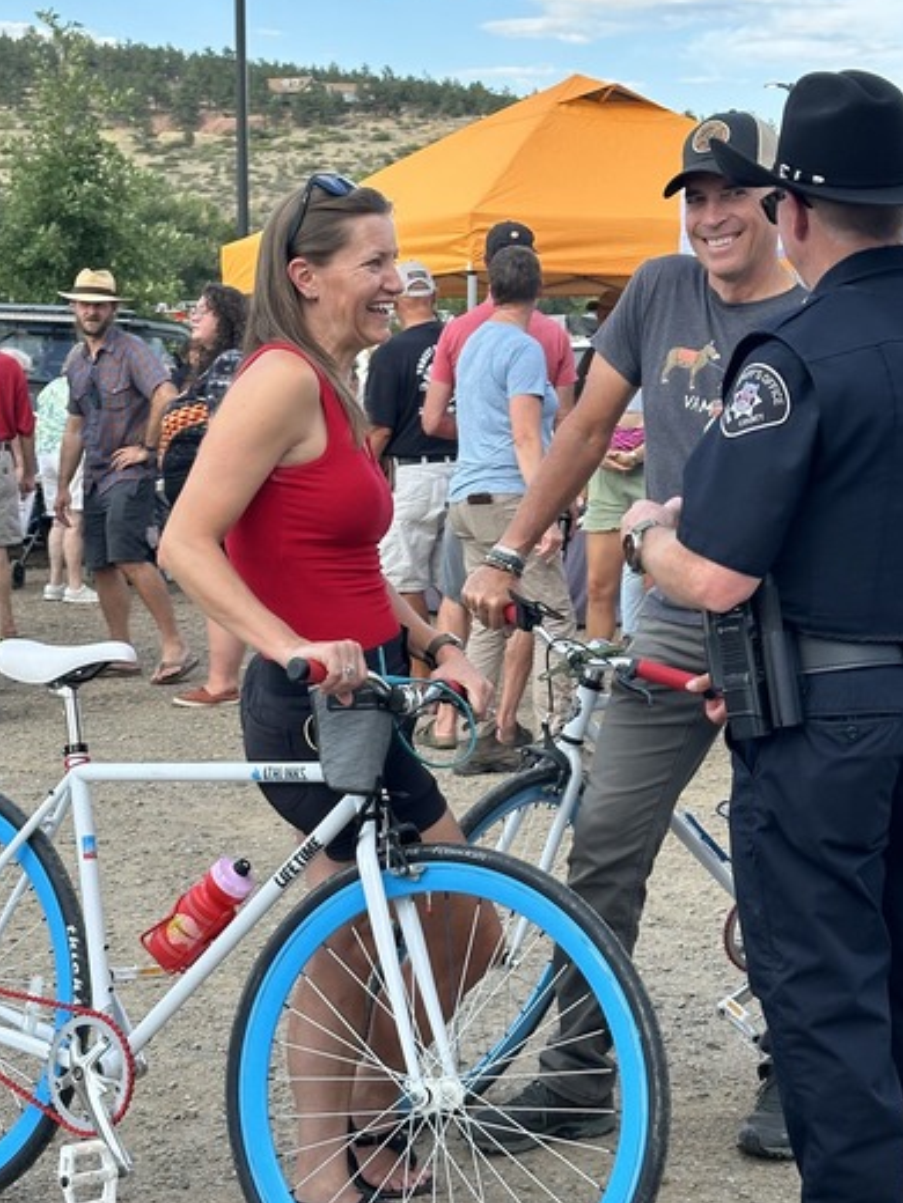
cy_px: 607
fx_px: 2400
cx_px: 449
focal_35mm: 69
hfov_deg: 21.3
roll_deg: -0.2
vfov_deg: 28.2
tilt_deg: -5.6
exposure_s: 1/836
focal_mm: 6.86
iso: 64
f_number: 1.78
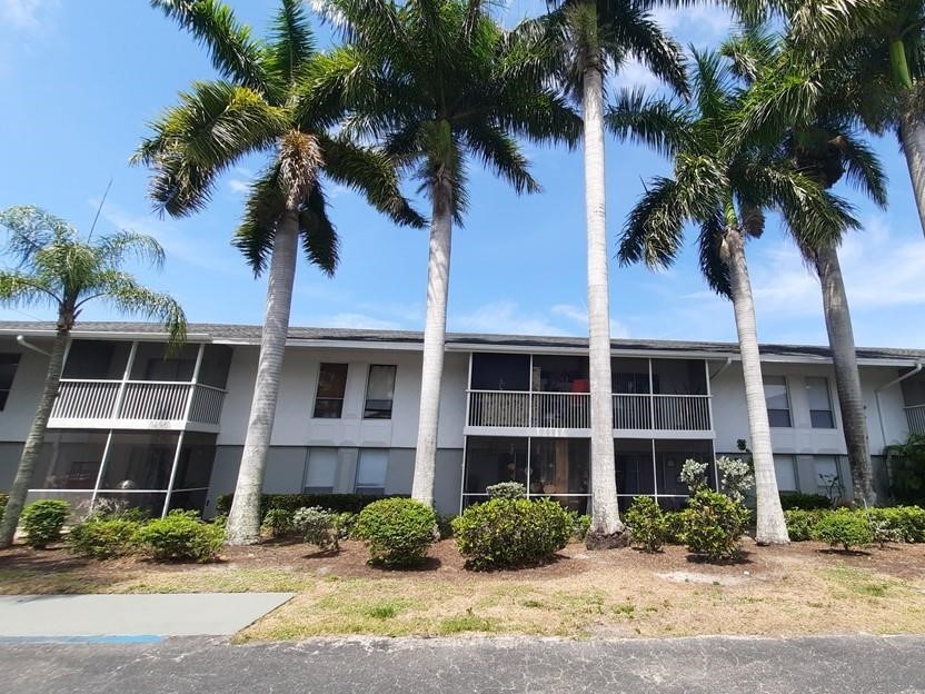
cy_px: 346
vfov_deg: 78.1
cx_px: 551
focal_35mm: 16
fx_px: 428
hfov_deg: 93.4
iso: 40
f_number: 2.2
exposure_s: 1/860
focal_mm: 1.74
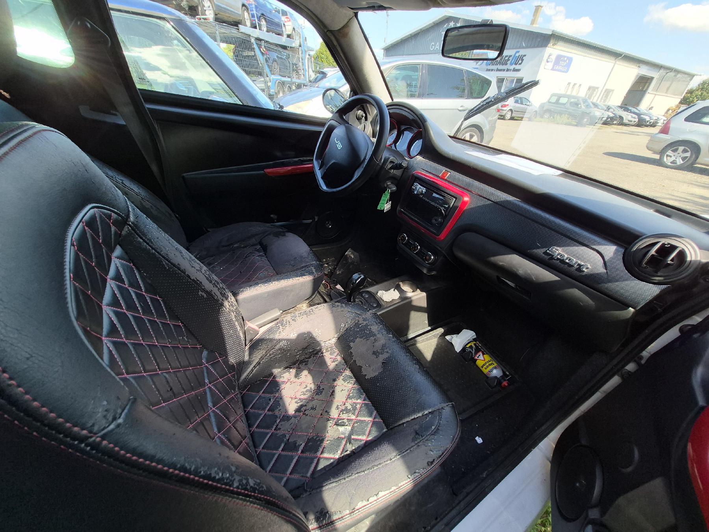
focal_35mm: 13
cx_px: 354
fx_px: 266
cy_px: 266
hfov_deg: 106.2
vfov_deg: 89.9
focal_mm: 1.74
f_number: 2.2
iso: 40
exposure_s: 1/169
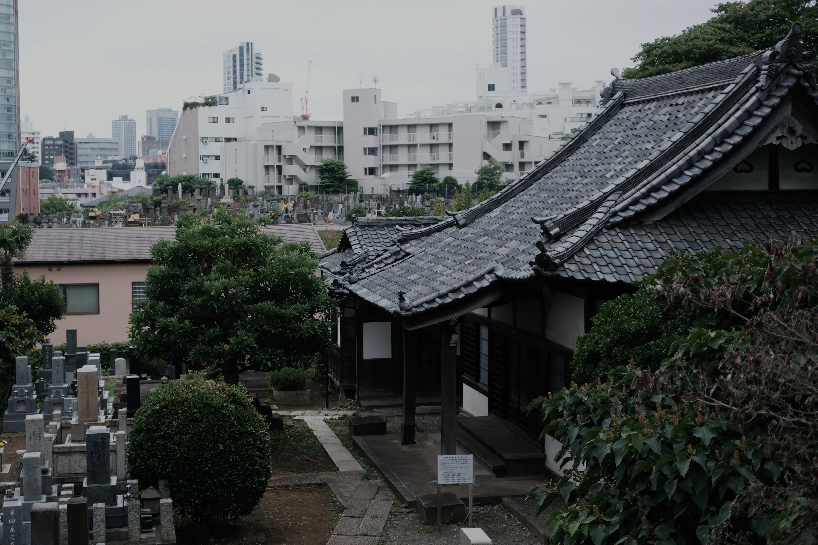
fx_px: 1136
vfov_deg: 27.0
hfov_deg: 39.4
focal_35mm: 50
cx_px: 329
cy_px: 230
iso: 160
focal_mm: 27
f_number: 2.8
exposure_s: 1/250
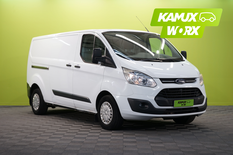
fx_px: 434
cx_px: 116
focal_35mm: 67
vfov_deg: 20.3
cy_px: 78
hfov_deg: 30.1
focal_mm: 67
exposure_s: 1/40
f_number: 5.6
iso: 400
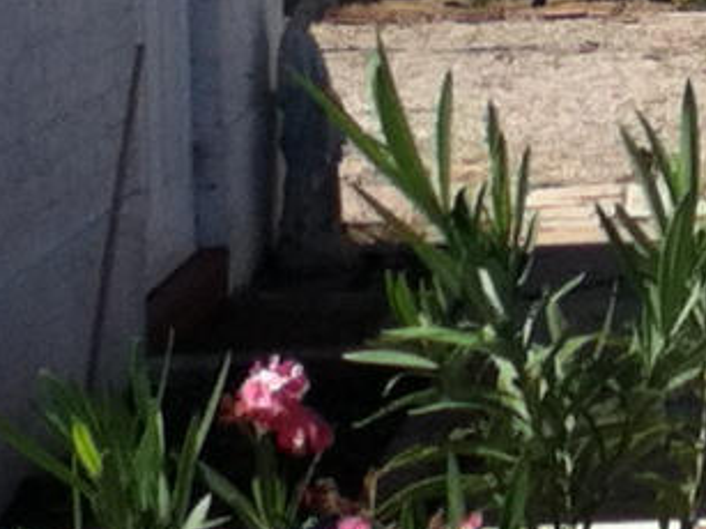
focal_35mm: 100
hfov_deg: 17.9
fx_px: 2039
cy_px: -172
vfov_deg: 14.1
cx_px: 1003
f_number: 2.4
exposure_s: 1/1685
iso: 80
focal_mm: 3.85
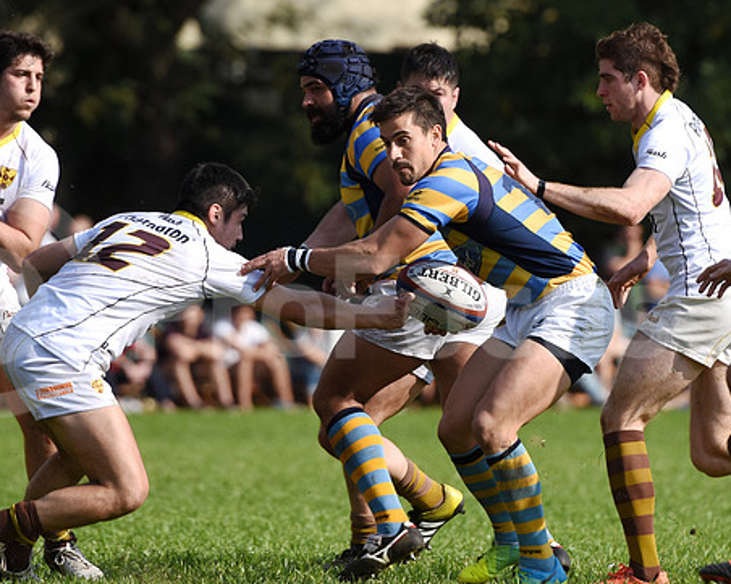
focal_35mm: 353
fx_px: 7624
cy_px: 303
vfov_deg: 4.4
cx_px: 265
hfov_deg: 5.5
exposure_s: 1/4000
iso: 250
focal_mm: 195
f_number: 3.5
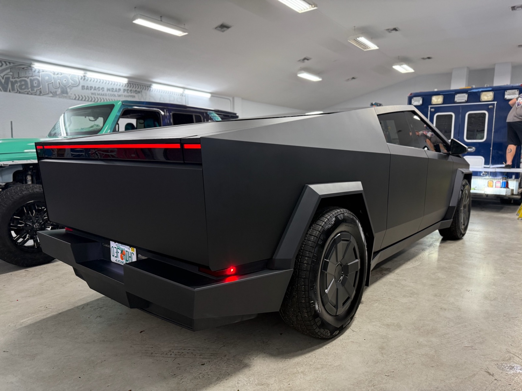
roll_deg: -0.6
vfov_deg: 56.8
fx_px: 362
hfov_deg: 71.6
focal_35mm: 24
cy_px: 196
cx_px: 261
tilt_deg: -5.5
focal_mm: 6.76
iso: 320
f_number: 1.78
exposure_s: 1/120
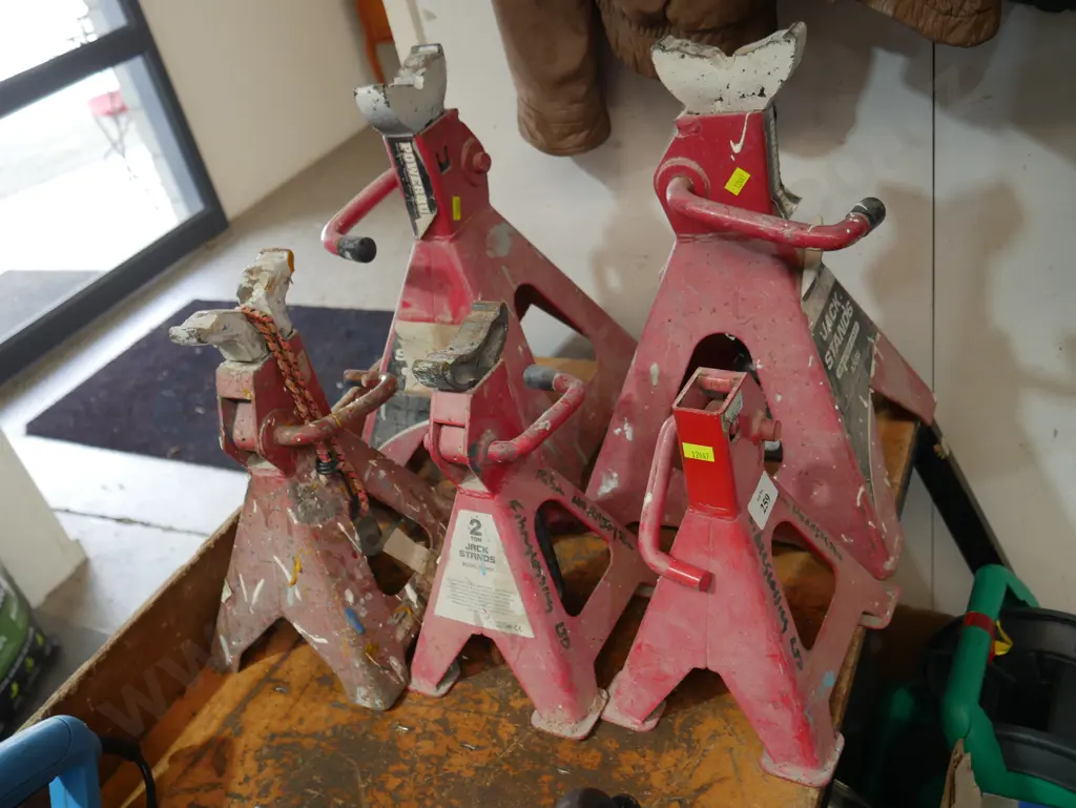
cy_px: 404
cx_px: 538
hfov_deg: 56.8
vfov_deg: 44.2
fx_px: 995
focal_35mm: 32
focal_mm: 16
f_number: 3.6
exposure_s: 1/60
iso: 320
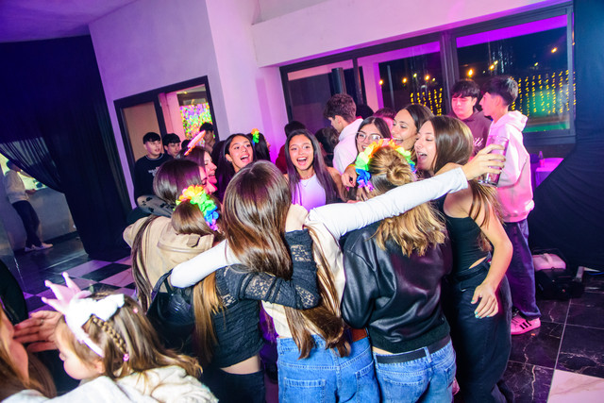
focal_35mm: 26
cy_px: 202
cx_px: 302
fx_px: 428
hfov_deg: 70.4
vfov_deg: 50.4
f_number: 2.8
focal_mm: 17
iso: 2500
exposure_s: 1/60
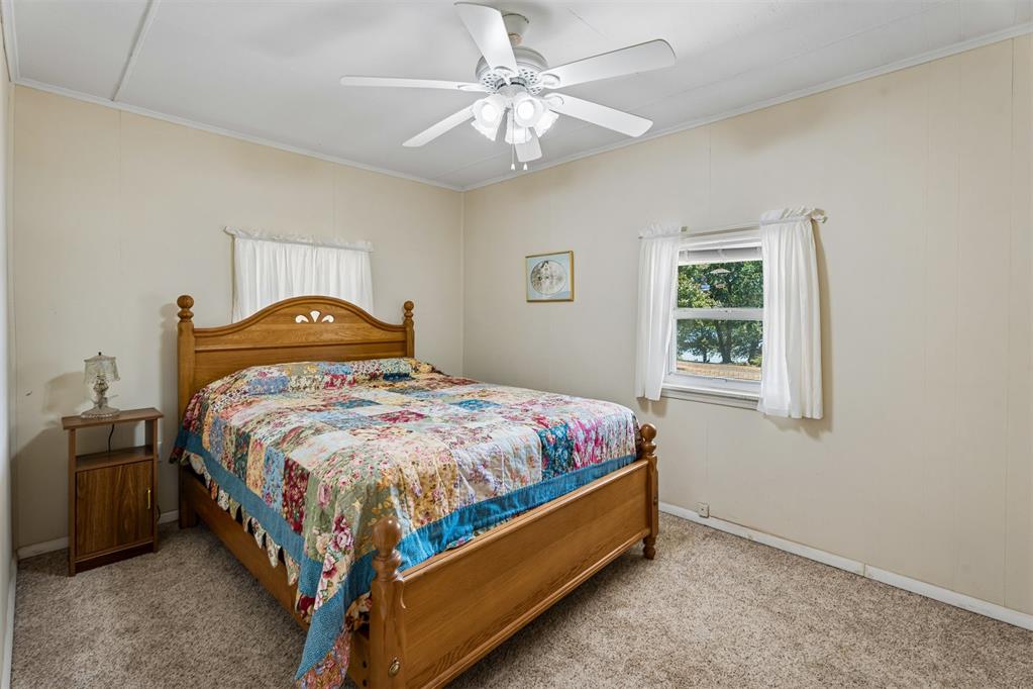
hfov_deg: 96.7
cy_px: 344
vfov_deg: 73.7
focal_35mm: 16
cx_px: 516
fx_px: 459
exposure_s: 1/10
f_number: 9
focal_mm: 16
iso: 200
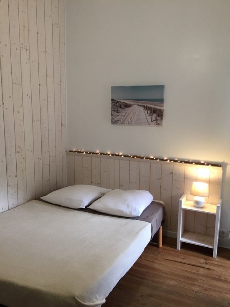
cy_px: 157
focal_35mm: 30
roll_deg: -0.3
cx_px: 116
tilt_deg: -7.5
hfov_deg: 46.8
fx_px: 266
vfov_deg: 60.0
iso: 80
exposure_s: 1/33
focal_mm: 4.15
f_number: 2.2
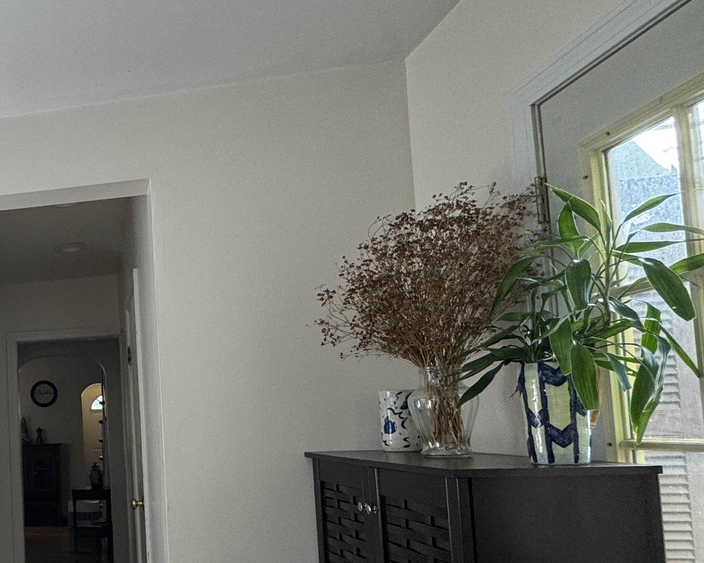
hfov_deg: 44.4
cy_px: 397
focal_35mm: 31
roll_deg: +1.9
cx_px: -62
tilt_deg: +3.0
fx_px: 646
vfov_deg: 46.0
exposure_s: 1/120
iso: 100
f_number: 2.2
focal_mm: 2.22
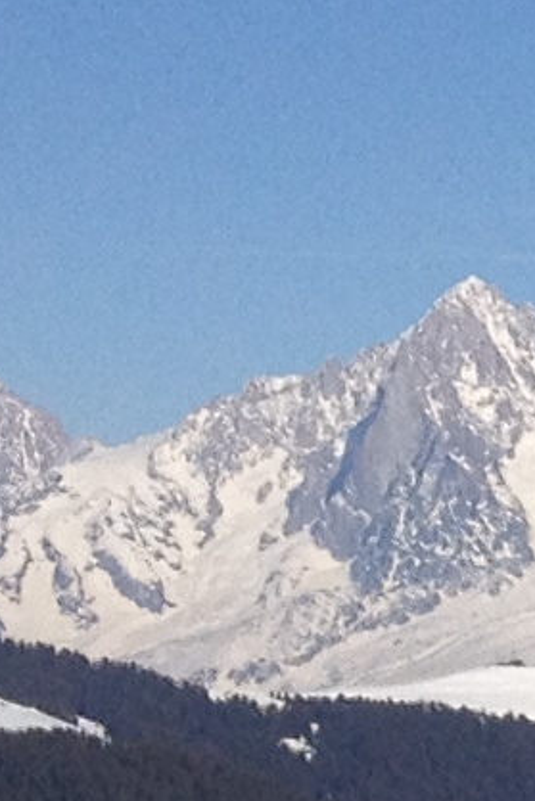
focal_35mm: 284
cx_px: 2474
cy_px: 1175
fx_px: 6325
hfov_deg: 4.3
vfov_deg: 7.1
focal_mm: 4.28
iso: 64
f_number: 2.4
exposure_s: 1/3690
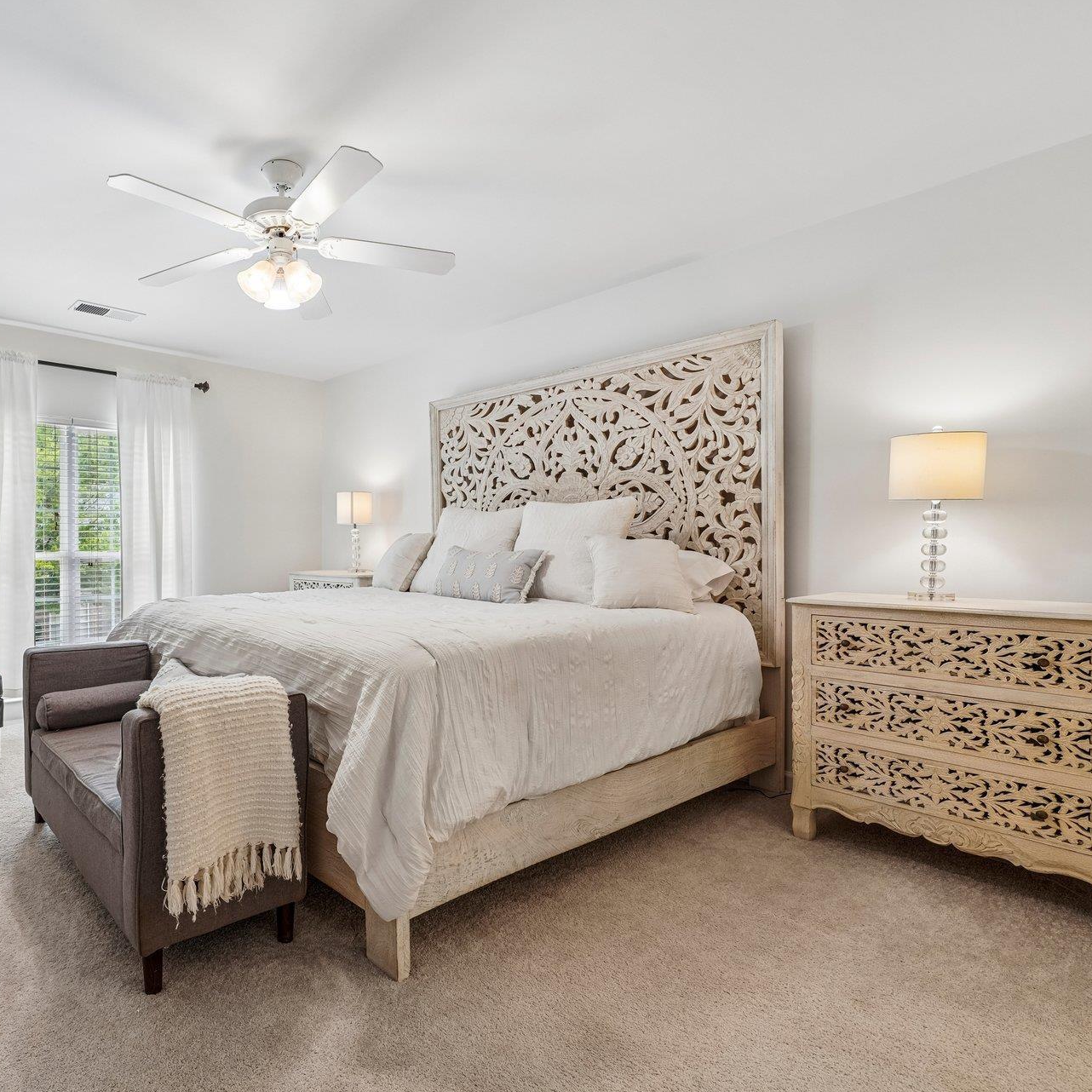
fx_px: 678
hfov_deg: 74.8
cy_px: 537
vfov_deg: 77.7
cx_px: 347
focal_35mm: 19
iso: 400
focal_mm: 14
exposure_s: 1/30
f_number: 8
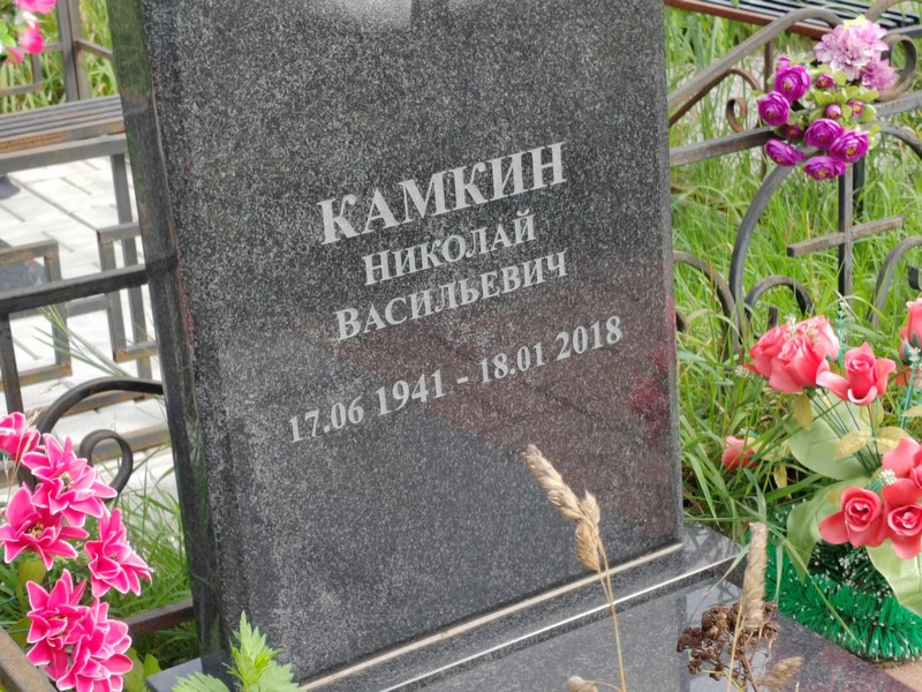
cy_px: 346
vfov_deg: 19.9
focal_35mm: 74
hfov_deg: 26.3
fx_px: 1971
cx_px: 461
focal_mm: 5.52
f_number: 1.9
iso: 100
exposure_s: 1/390
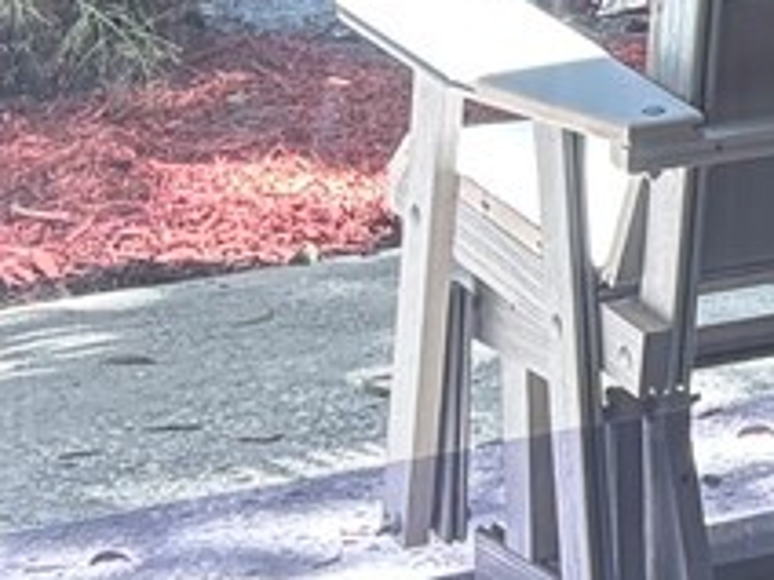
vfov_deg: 7.4
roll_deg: -1.7
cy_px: -463
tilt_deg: -6.2
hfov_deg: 8.6
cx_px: 2216
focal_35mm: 196
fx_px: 4382
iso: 125
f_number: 1.6
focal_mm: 5.96
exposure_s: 1/120
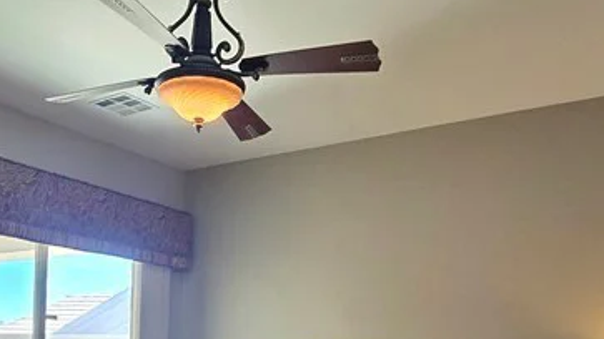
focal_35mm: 40
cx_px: 213
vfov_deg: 27.0
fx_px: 640
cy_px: 384
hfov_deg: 49.8
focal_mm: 2.2
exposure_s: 1/60.2
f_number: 2.2
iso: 125
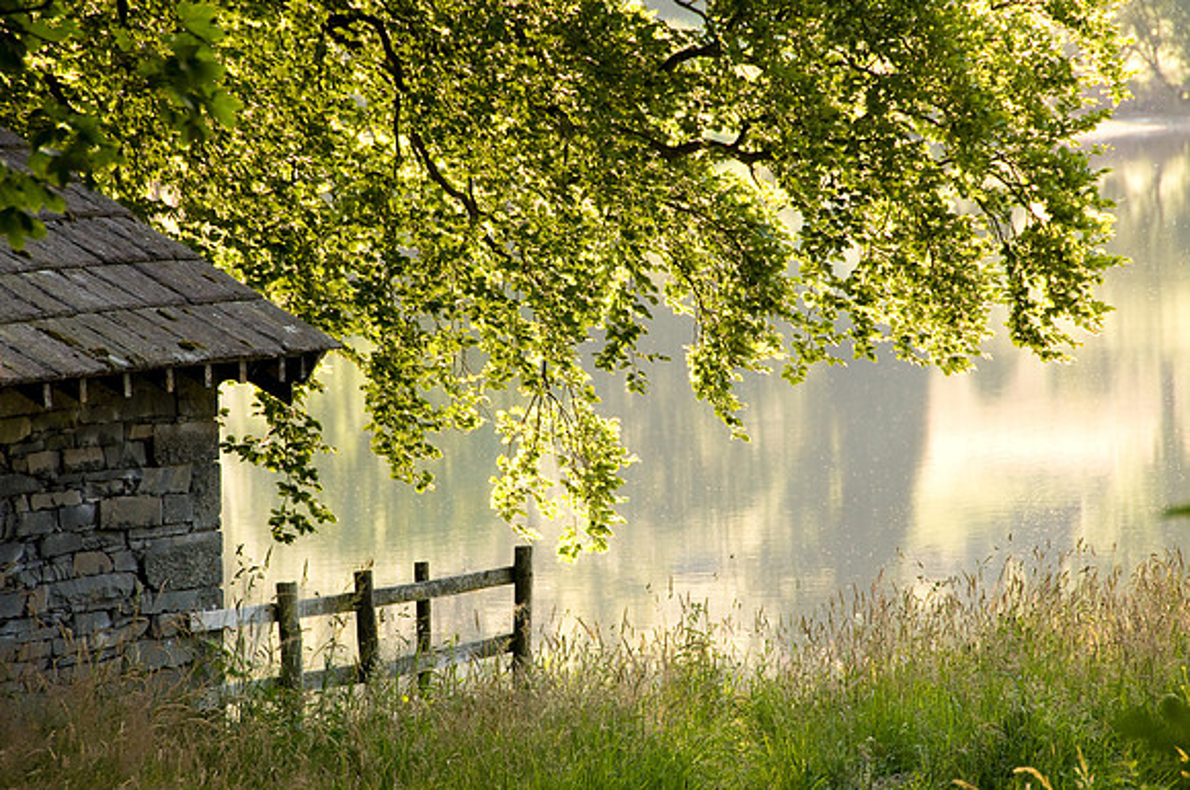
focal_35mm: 300
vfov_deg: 4.6
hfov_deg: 6.9
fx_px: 9903
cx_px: 595
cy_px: 395
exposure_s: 1/125
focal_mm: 200
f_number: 9
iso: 500
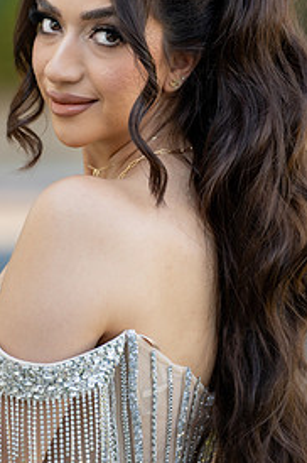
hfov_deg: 7.1
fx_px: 2488
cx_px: 143
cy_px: 142
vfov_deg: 10.6
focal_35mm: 194
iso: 250
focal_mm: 118
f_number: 2.8
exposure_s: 1/400
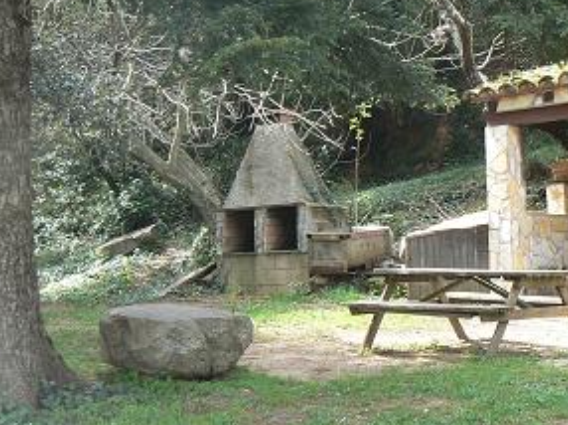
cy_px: 166
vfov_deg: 20.7
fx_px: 1164
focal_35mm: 71
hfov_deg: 27.4
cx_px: 306
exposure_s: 1/80
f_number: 4
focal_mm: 6
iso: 80
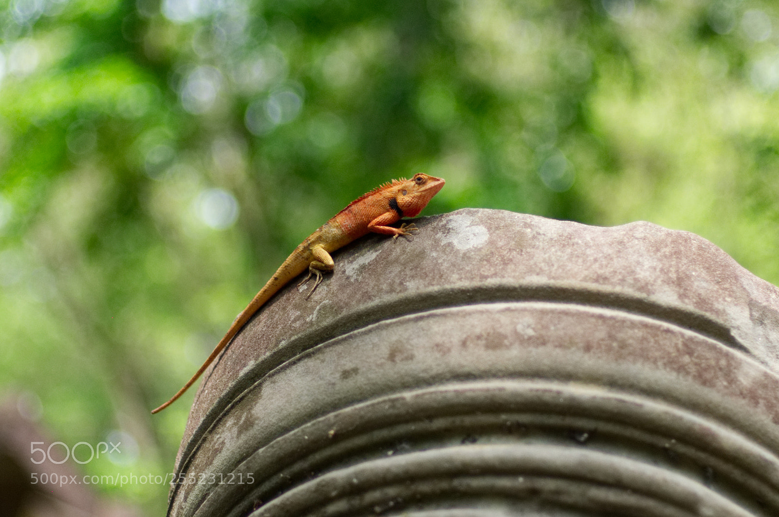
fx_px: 1383
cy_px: 258
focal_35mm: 64
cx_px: 390
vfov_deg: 21.2
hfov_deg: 31.5
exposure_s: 1/4000
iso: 400
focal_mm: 43
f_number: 1.9
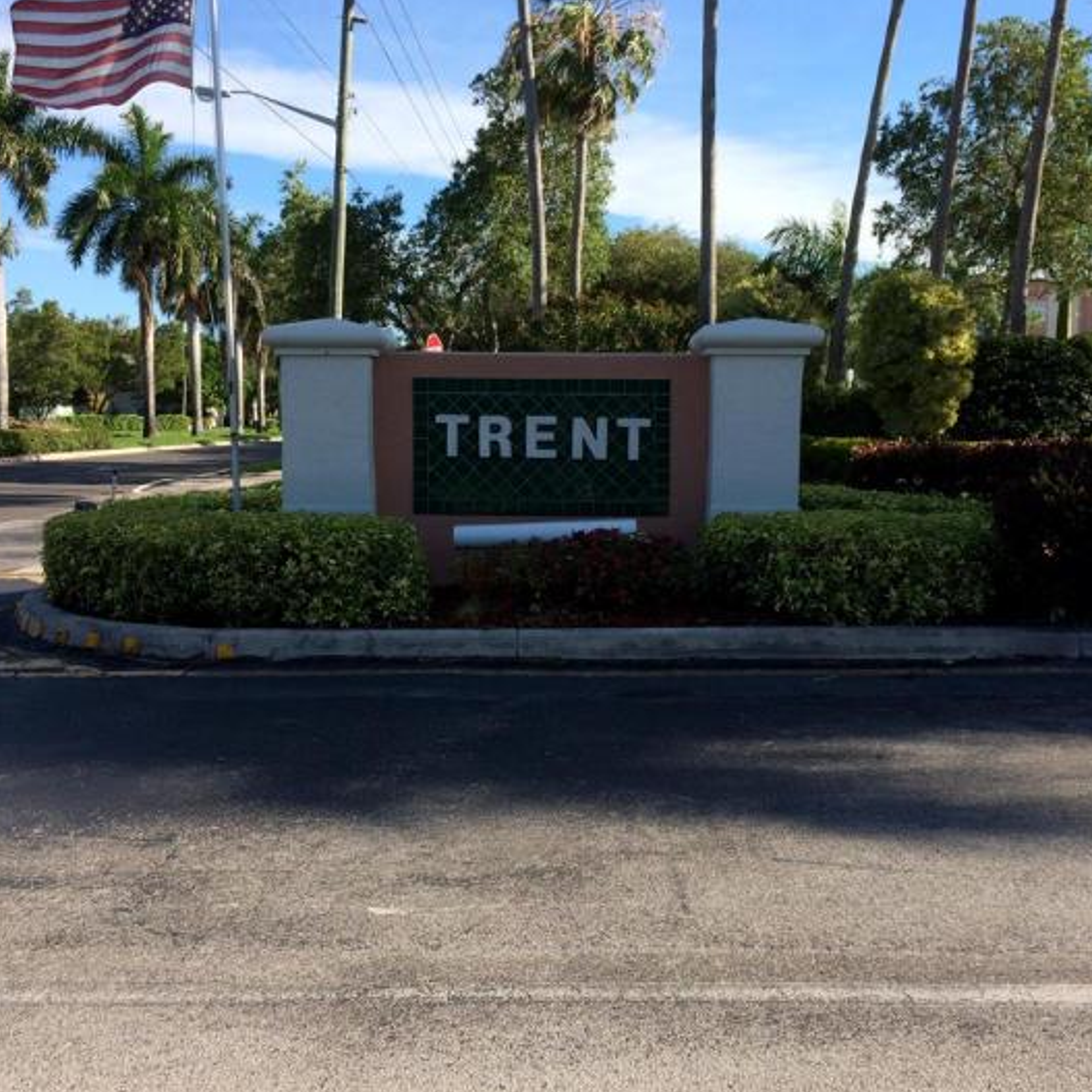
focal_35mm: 35
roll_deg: +0.5
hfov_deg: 47.2
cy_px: 528
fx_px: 1249
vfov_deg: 47.2
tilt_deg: -7.5
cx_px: 541
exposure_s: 1/1172
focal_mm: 4.15
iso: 32
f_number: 2.2
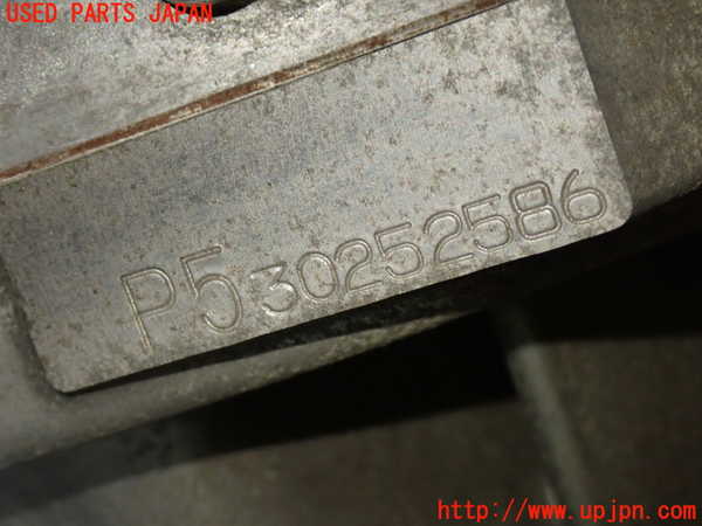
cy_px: 263
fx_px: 1440
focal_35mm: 71
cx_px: 351
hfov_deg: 27.4
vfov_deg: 20.7
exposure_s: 1/60
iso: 500
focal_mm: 12.73
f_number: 3.9
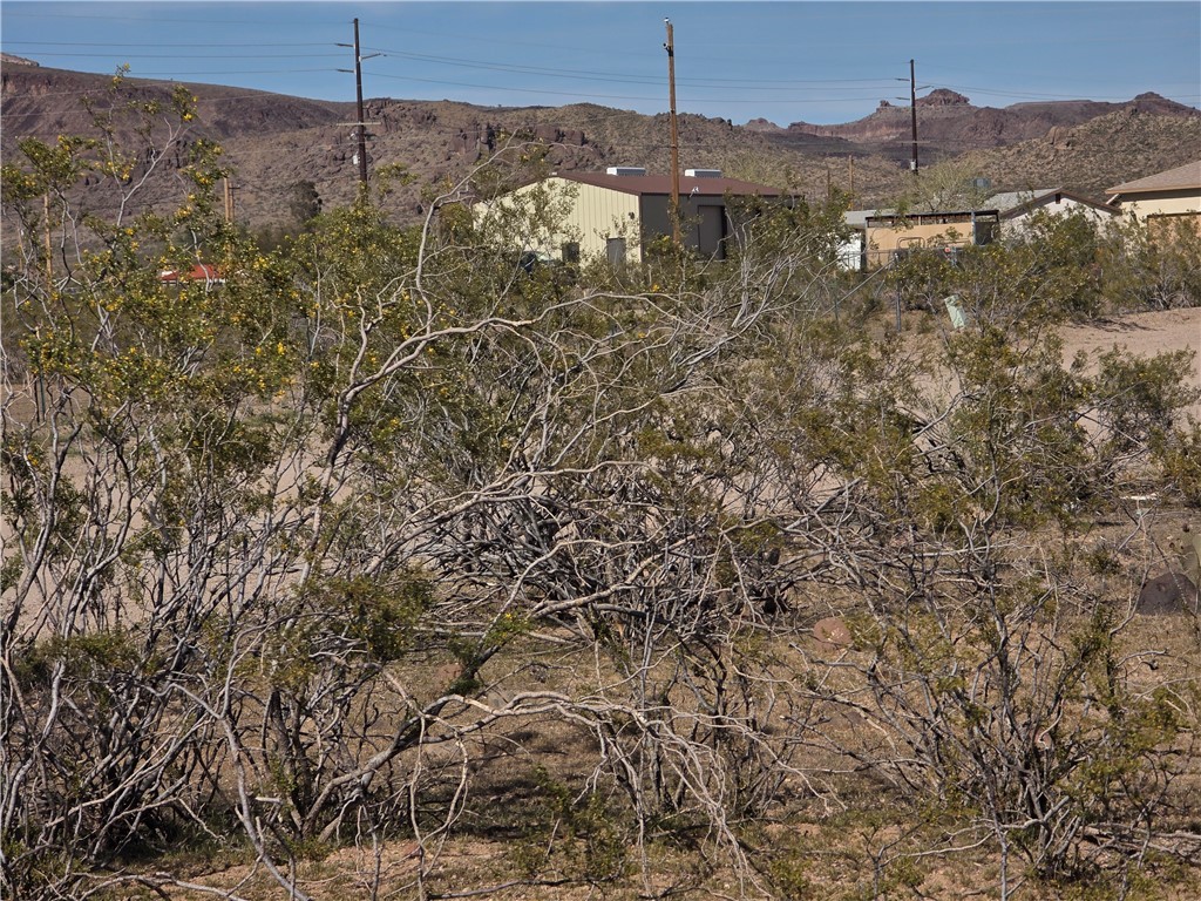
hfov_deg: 17.1
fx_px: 3990
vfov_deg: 12.9
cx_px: 600
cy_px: 450
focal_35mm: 115
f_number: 3.4
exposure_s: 1/4420
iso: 64
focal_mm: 18.6
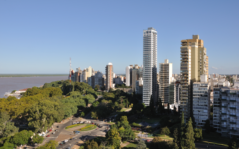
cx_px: 120
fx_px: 221
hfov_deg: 56.7
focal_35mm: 34
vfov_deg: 37.3
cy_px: 70
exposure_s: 1/60
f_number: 16
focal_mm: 22
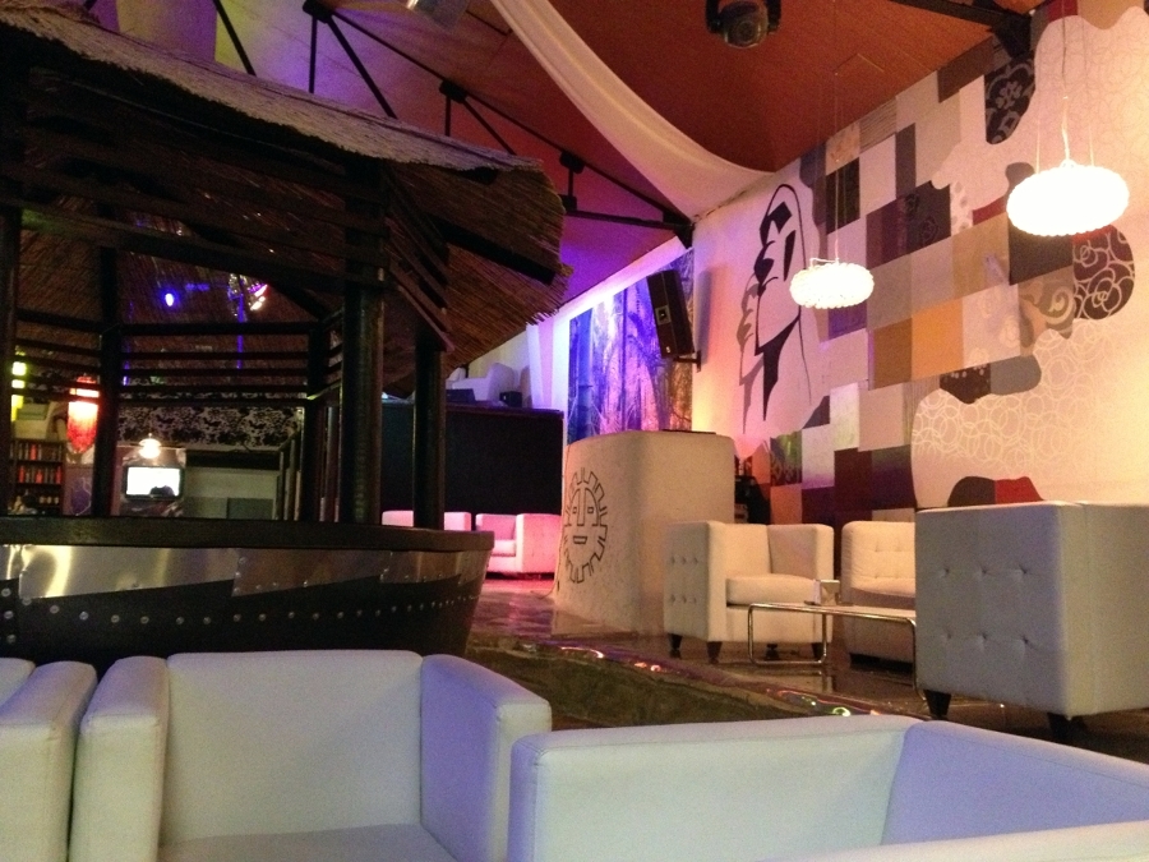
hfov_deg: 52.6
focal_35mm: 35
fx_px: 1162
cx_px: 574
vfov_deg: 40.7
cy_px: 431
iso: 800
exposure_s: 1/15
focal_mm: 4.28
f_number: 2.4
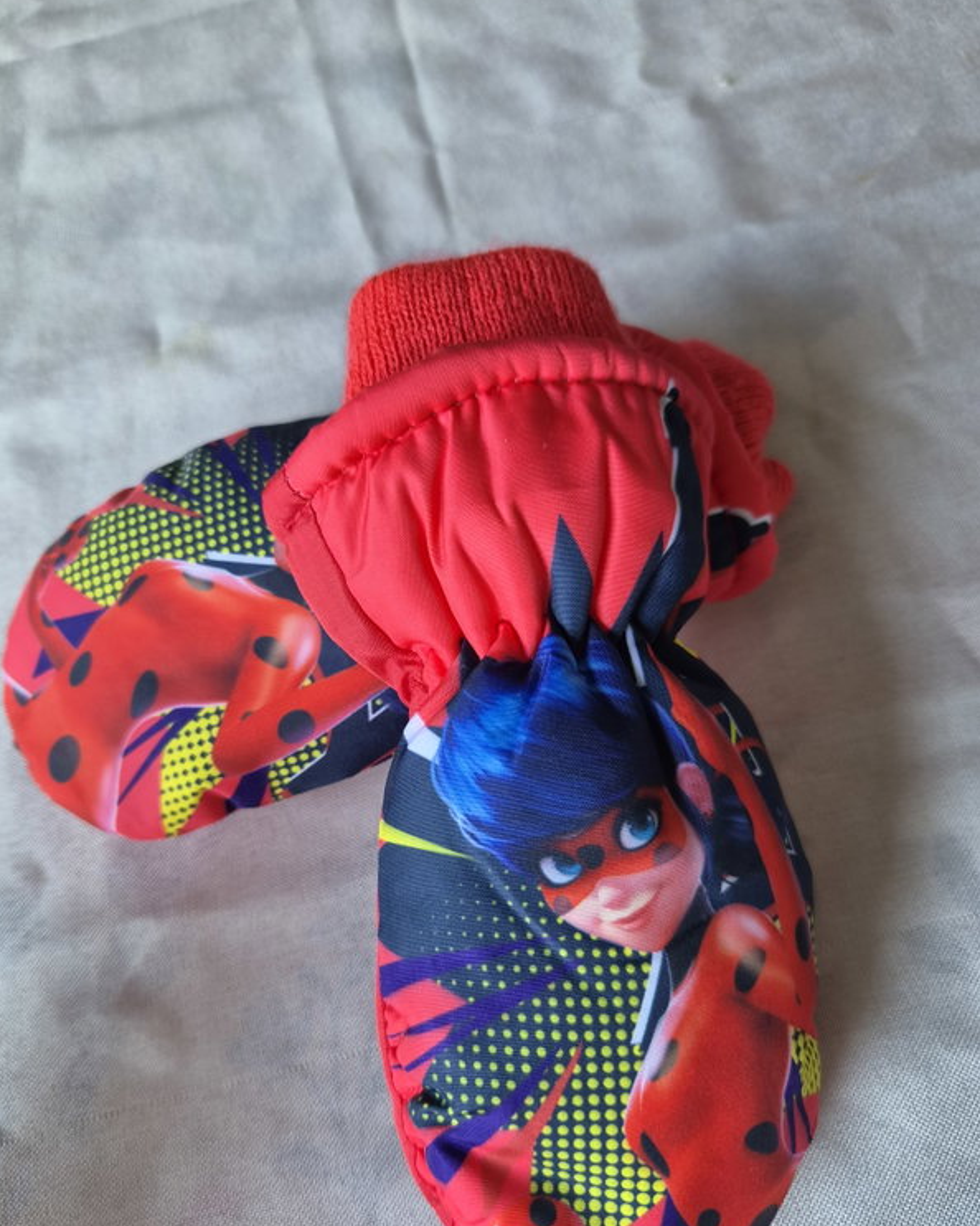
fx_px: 907
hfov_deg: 56.8
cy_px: 672
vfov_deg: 68.0
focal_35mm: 25
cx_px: 472
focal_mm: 5.4
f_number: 1.8
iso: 320
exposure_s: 1/100
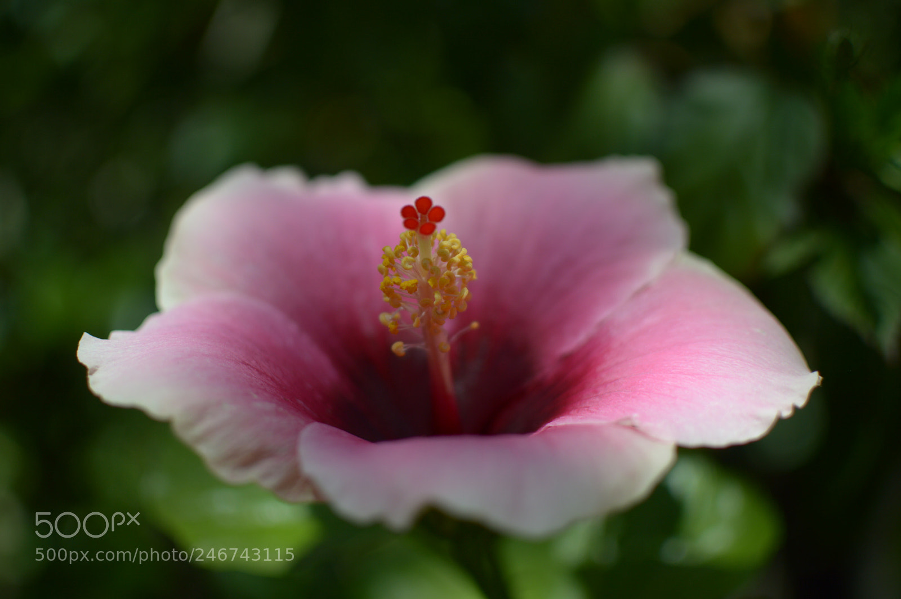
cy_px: 300
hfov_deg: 37.9
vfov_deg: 25.7
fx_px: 1313
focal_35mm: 52
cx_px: 450
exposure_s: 1/4000
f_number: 1.8
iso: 100
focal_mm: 35
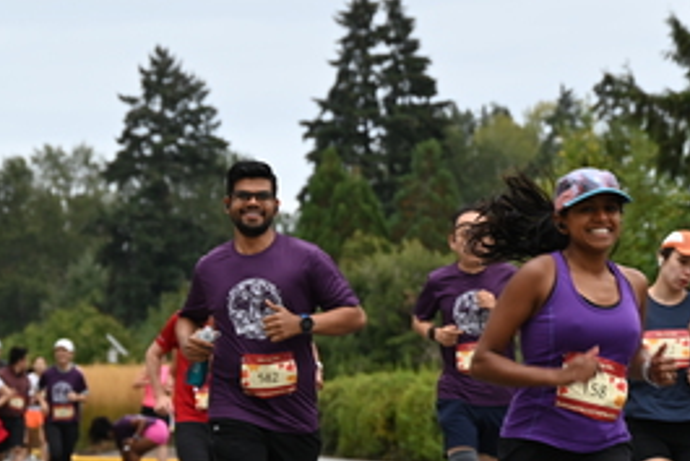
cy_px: 335
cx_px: 628
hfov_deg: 10.8
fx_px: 3624
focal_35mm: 189
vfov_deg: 7.3
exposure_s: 1/160
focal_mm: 91
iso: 400
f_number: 6.3
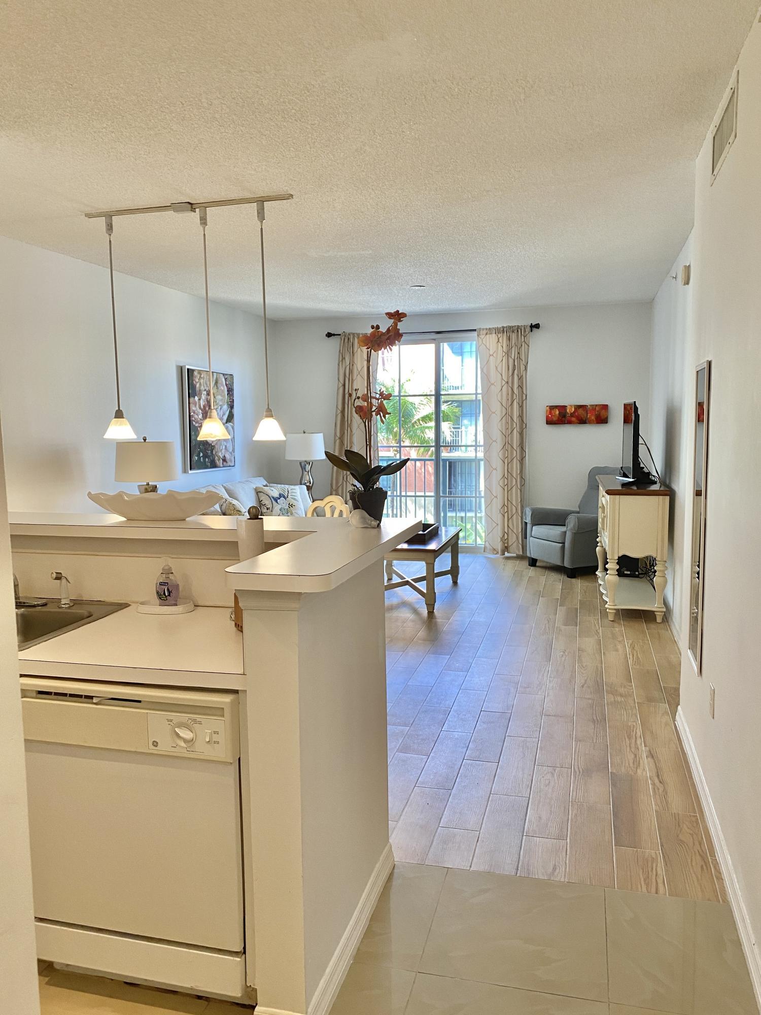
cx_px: 380
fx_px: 762
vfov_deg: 67.3
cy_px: 508
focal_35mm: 26
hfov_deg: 53.1
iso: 80
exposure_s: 1/60
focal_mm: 4.25
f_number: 1.8
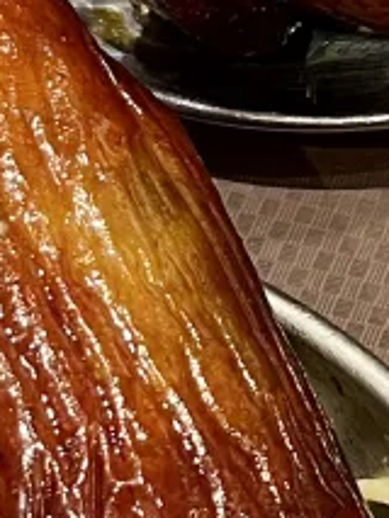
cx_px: 715
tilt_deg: -62.8
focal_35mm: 176
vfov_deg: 11.2
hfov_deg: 8.1
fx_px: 2634
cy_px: 202
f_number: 1.6
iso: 80
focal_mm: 5.1
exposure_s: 1/50
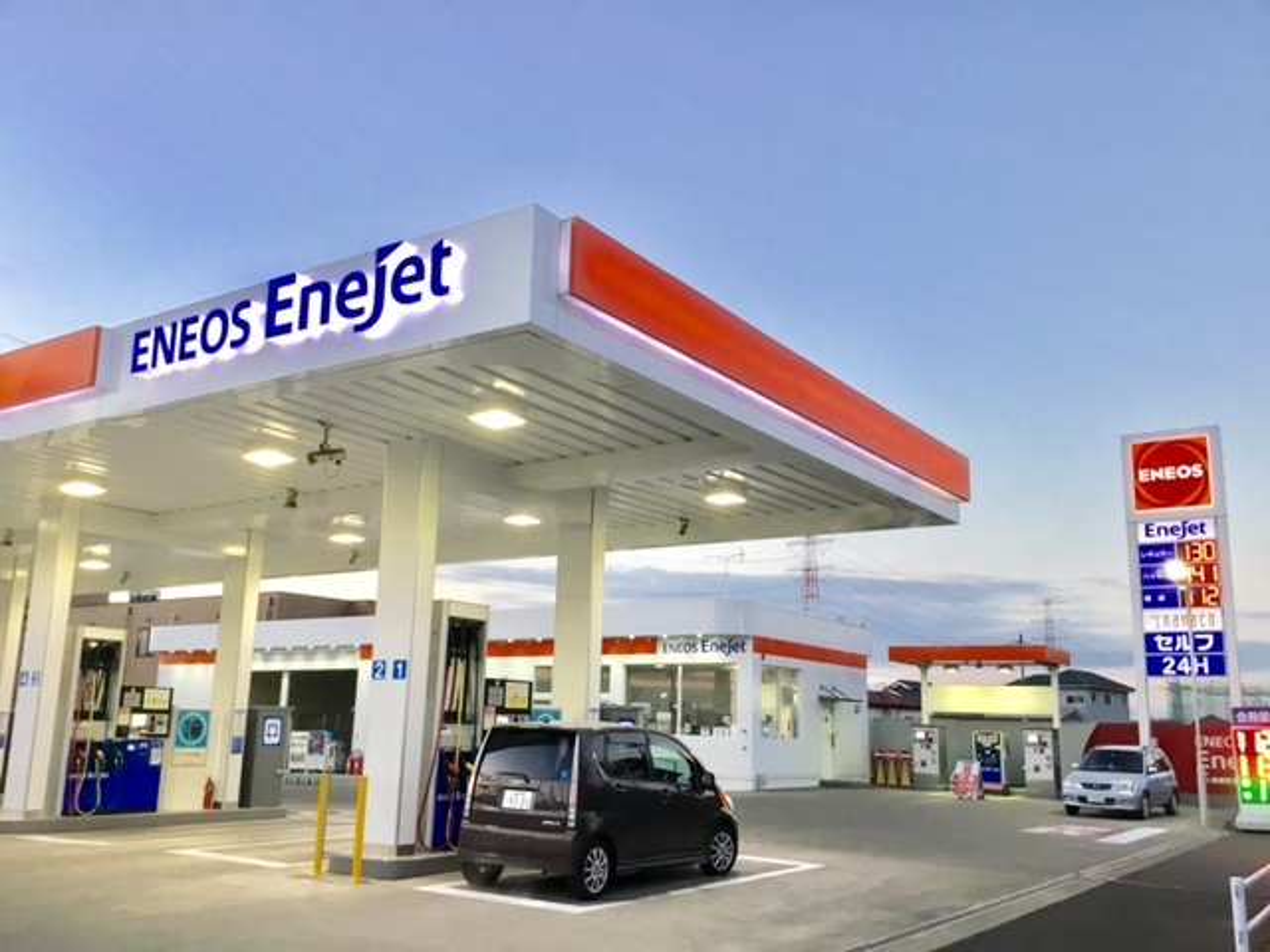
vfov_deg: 45.4
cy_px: 476
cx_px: 635
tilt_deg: +11.4
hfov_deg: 58.4
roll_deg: -1.0
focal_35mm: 31
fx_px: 1137
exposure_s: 1/30
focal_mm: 3.3
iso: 25
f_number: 2.4
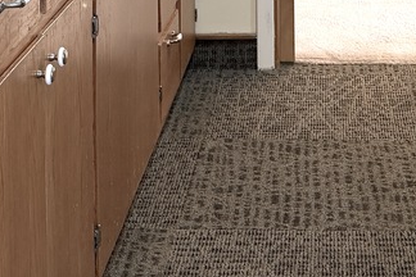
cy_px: -249
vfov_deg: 11.3
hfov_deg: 18.4
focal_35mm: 111
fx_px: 1283
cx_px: 281
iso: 160
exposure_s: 1/60
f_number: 1.78
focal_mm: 6.76
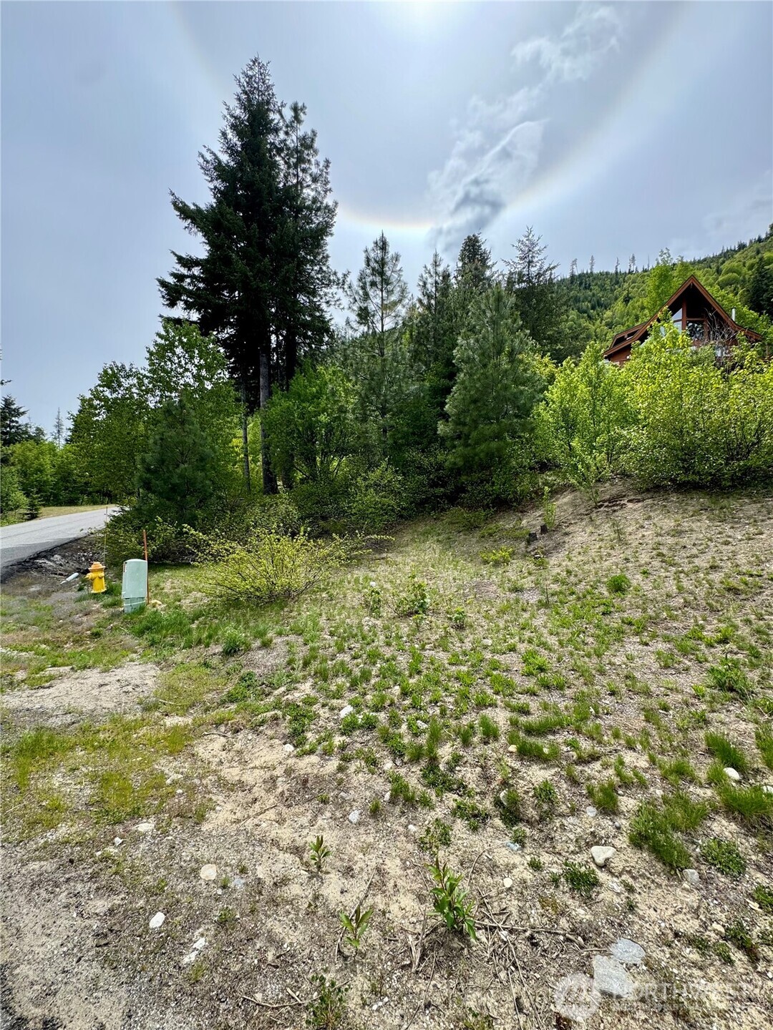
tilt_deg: +0.6
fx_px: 417
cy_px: 515
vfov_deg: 102.1
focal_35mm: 14
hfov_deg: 85.7
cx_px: 386
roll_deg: -0.6
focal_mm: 2.22
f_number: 2.2
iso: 40
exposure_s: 1/734
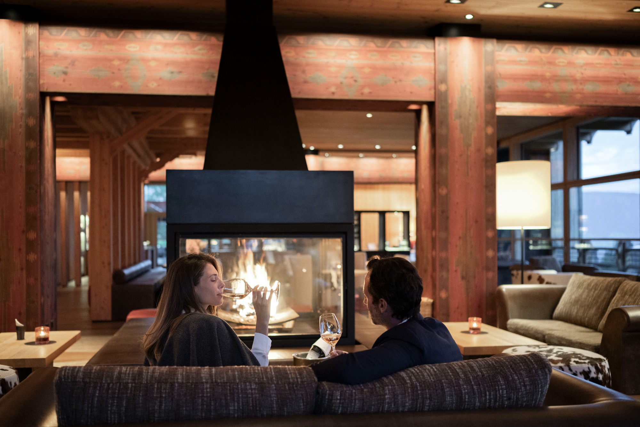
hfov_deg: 54.4
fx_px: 622
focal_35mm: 35
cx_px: 320
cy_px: 214
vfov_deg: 37.8
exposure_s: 1/40
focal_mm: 35
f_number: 1.8
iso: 1600
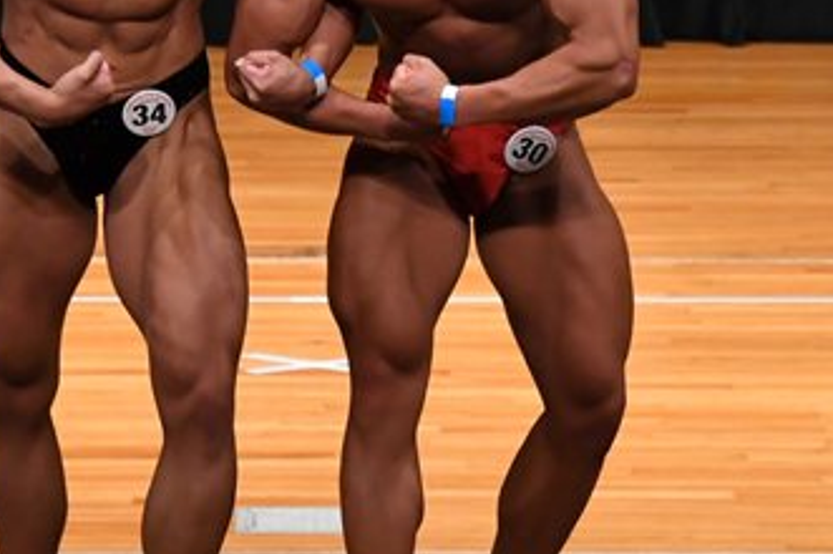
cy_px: 138
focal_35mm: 597
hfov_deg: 3.5
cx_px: 298
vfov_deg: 2.3
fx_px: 13800
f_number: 5.6
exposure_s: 1/400
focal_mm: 170
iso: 4000
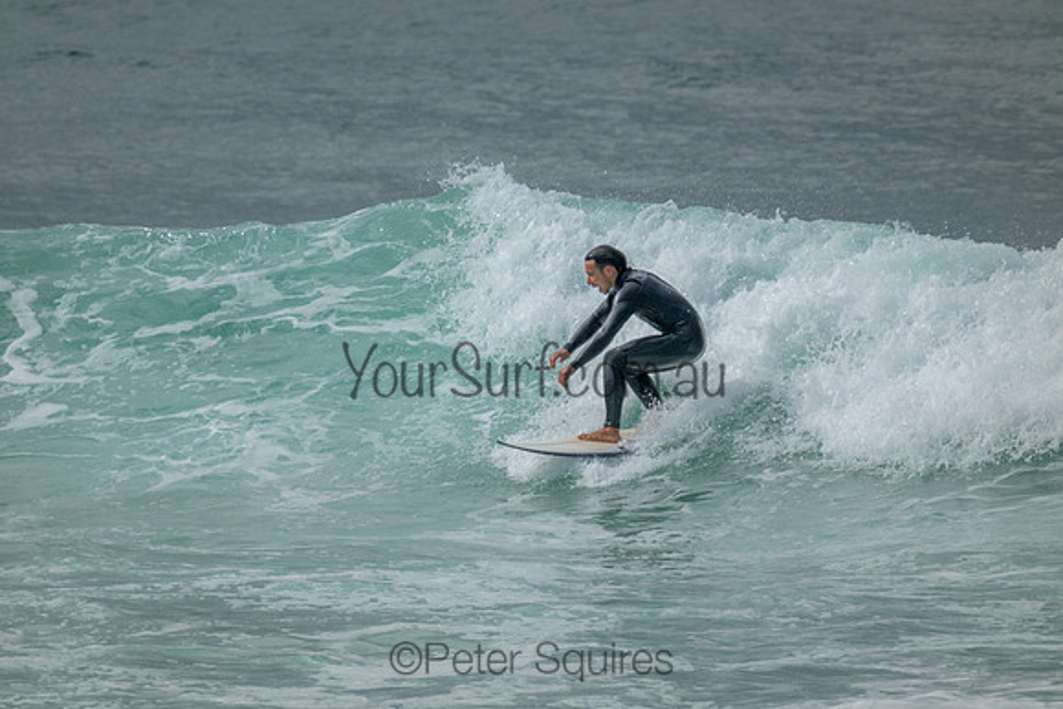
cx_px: 532
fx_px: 23627
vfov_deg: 1.7
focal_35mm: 800
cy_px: 354
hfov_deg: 2.6
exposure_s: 1/1600
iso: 1000
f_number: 11
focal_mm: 800
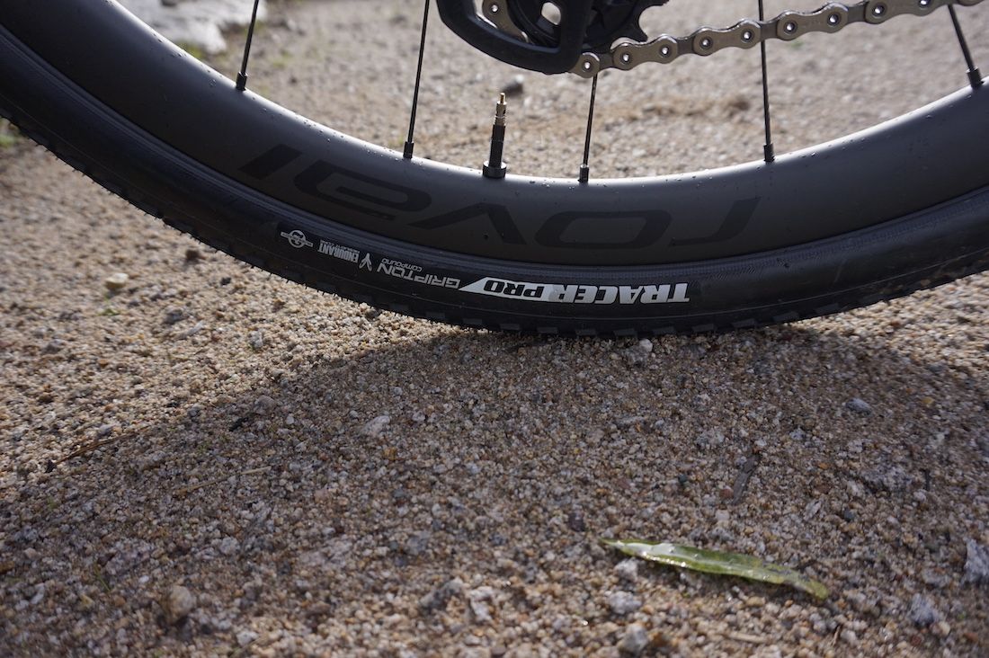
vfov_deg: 53.1
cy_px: 329
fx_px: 659
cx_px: 494
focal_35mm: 24
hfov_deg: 73.8
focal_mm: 16
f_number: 4.5
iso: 200
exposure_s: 1/640
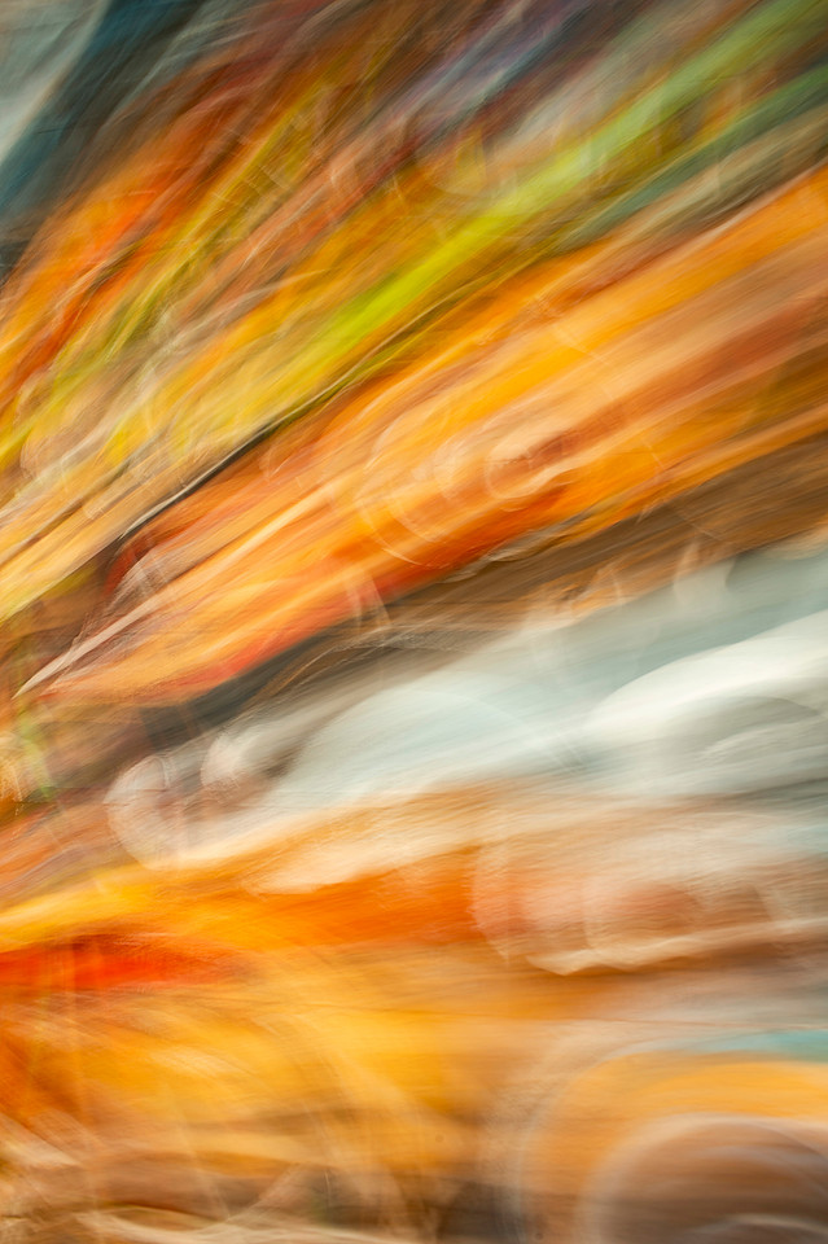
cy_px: 622
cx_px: 414
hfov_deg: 53.1
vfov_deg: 73.8
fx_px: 829
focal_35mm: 24
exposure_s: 2
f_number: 9
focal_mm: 24
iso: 50
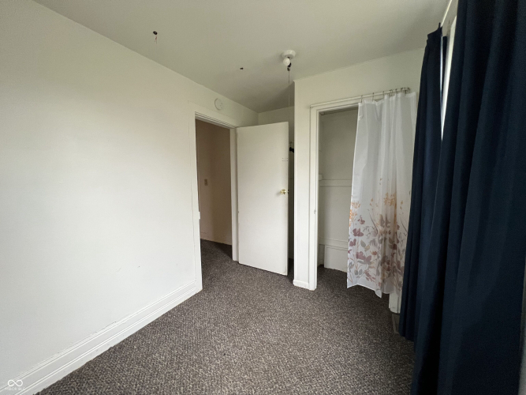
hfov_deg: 106.2
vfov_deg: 89.9
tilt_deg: -6.3
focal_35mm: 13
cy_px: 198
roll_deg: +0.3
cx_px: 263
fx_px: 198
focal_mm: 1.57
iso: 250
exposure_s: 1/60
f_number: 1.8
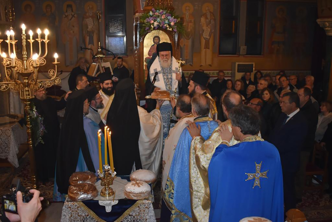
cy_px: 111
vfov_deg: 38.4
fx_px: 318
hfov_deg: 55.1
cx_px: 166
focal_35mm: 34
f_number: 3.8
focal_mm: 23
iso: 1400
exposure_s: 1/125
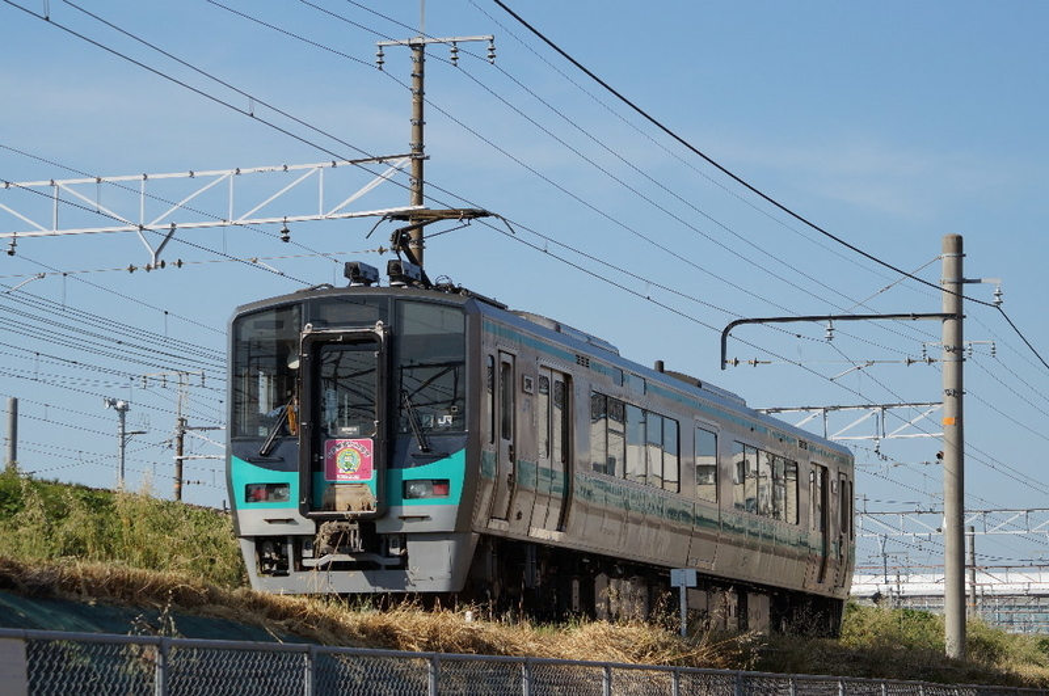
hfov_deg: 19.5
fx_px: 3055
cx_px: 524
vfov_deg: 13.0
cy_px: 348
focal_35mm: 105
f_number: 8
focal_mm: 70
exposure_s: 1/800
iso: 200
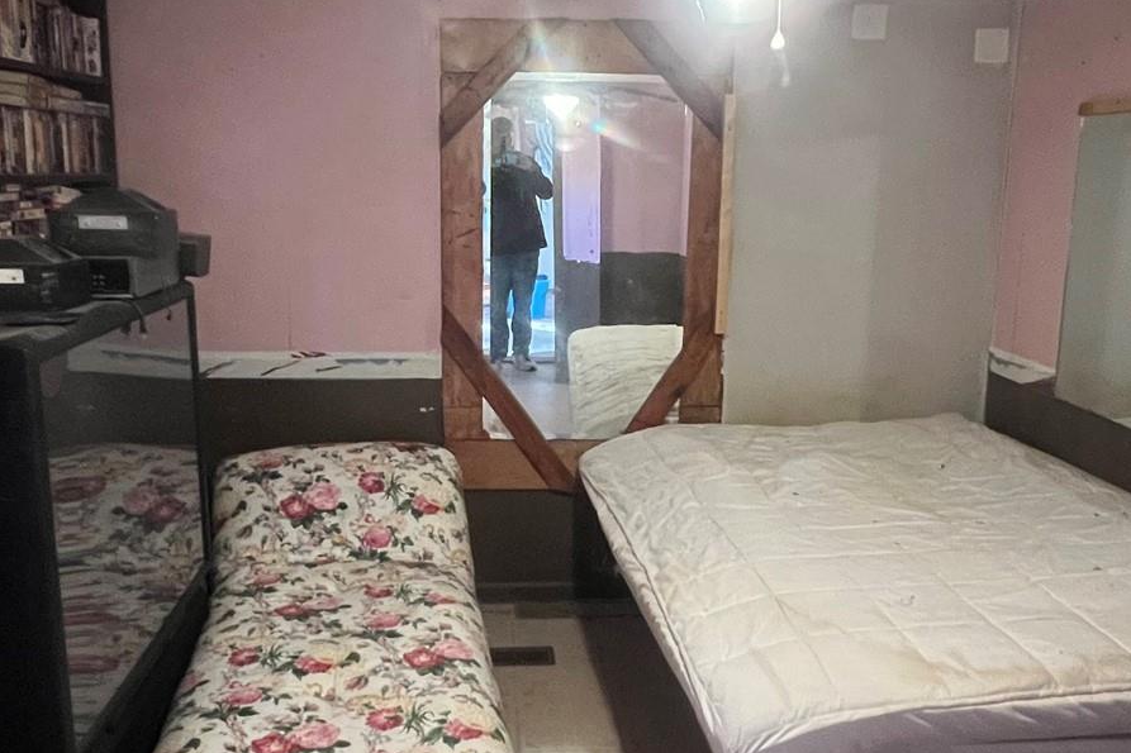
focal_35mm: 31
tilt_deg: -12.3
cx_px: 546
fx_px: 974
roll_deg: +0.3
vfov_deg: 42.3
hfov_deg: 60.3
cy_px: 381
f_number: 1.8
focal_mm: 1.57
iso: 800
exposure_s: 1/40
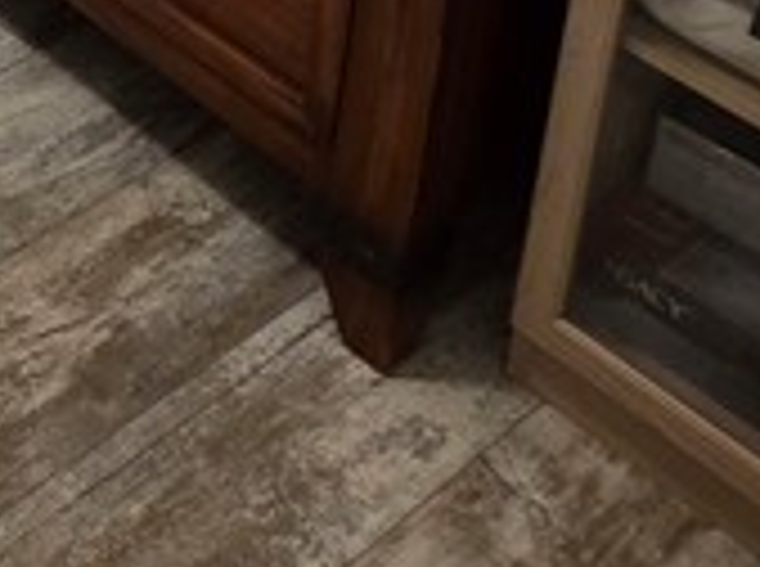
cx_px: -490
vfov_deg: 14.0
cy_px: -720
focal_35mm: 79
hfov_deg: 20.0
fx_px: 1731
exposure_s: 1/60
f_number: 1.9
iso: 400
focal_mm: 2.2
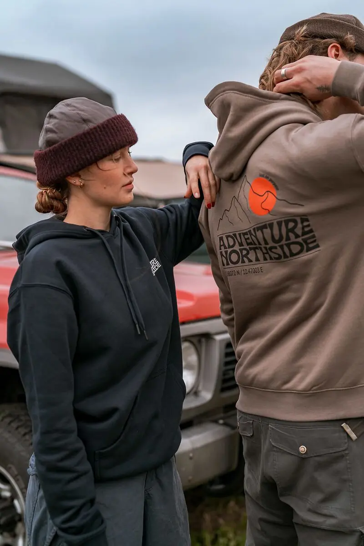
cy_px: 273
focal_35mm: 50
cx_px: 182
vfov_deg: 39.6
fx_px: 758
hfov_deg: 27.0
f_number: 2.2
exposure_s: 1/200
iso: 200
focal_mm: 50
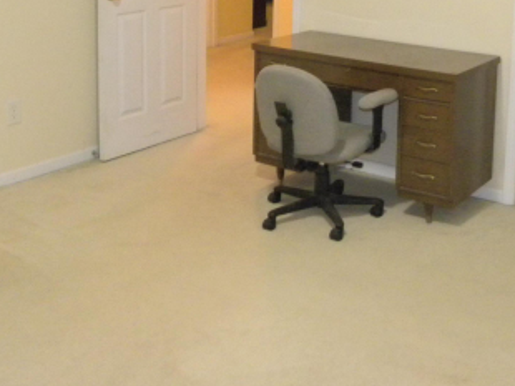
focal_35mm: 56
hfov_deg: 33.6
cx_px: 390
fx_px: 832
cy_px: -15
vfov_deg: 24.7
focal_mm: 4.6
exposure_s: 1/30
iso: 400
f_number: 2.8
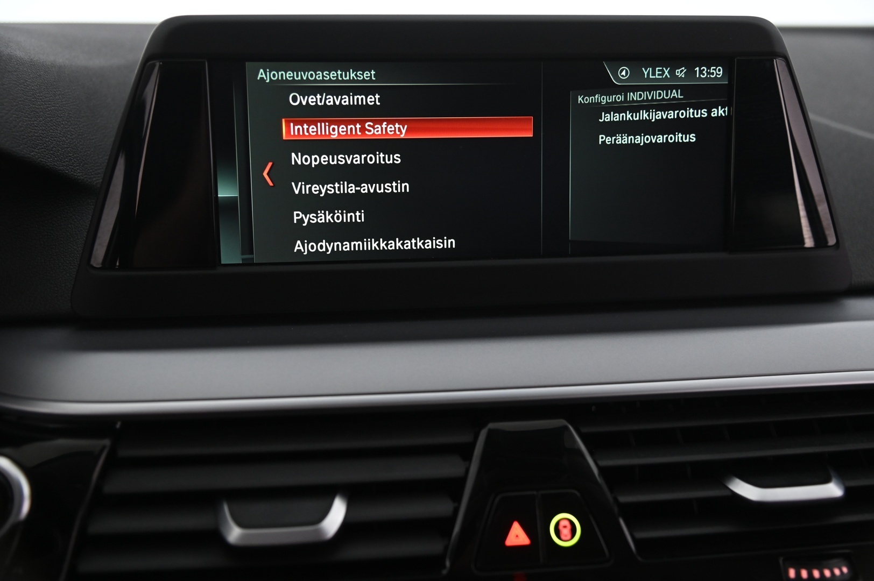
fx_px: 1067
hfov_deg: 44.5
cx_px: 437
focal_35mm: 44
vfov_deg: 30.5
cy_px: 290
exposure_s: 1/30
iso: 2000
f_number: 4
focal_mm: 44
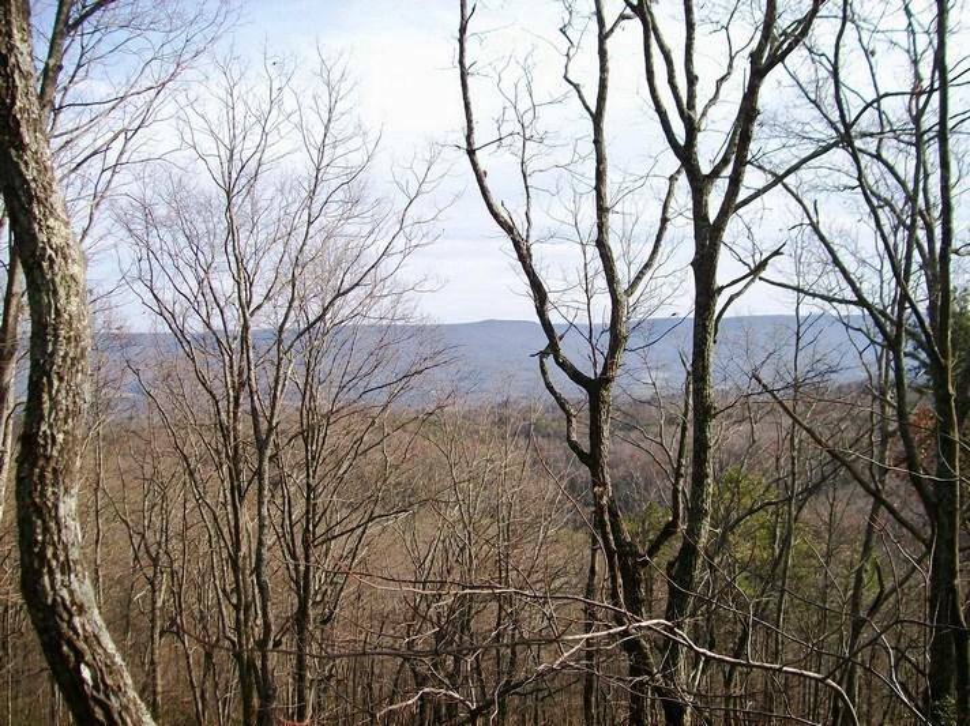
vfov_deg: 39.6
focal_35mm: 36
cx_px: 485
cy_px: 363
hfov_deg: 51.4
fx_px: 1008
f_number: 2.7
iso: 80
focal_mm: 6
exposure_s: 1/740
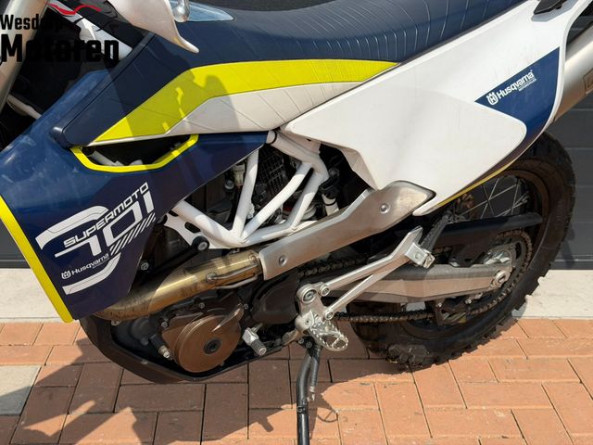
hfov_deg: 39.7
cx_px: 296
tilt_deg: -20.2
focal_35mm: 48
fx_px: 822
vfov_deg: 30.3
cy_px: 222
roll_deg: -0.2
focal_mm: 6.76
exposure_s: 1/6536
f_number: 1.78
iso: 64
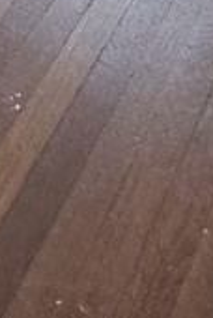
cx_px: -316
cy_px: -514
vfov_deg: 12.1
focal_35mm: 123
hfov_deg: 9.7
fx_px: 1087
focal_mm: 2.22
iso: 80
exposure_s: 1/120
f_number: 2.2
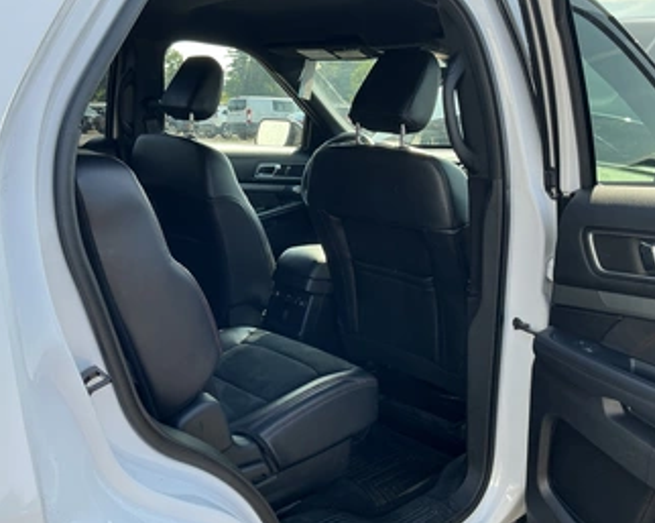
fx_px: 659
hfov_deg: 52.8
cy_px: 287
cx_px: 301
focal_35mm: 34
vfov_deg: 43.2
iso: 25
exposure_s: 1/283
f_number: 1.8
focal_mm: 3
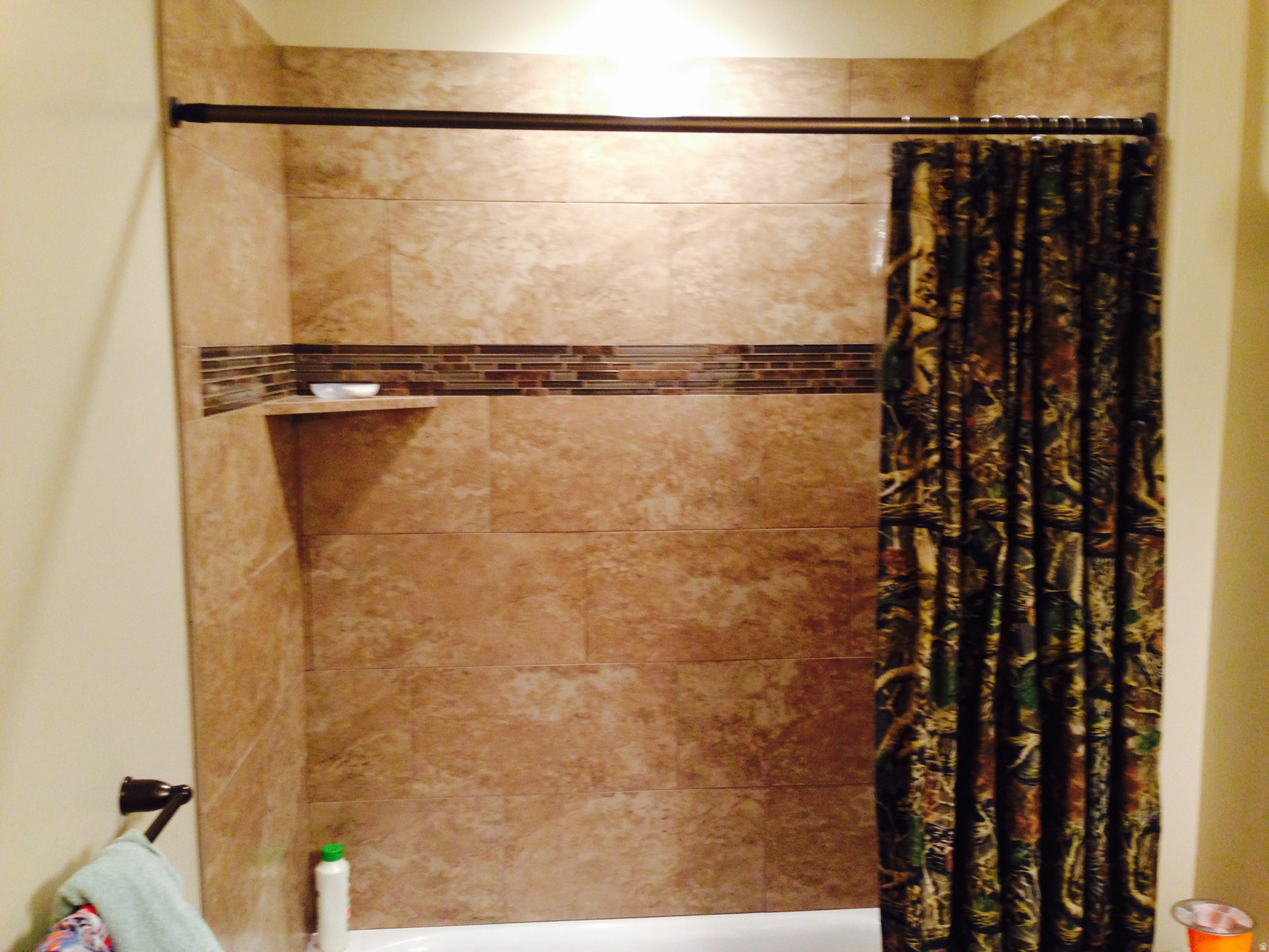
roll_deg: -0.4
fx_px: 1210
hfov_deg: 55.4
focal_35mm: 33
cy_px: 476
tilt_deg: -6.3
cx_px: 634
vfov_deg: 42.9
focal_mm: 4.12
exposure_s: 1/20
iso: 200
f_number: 2.4
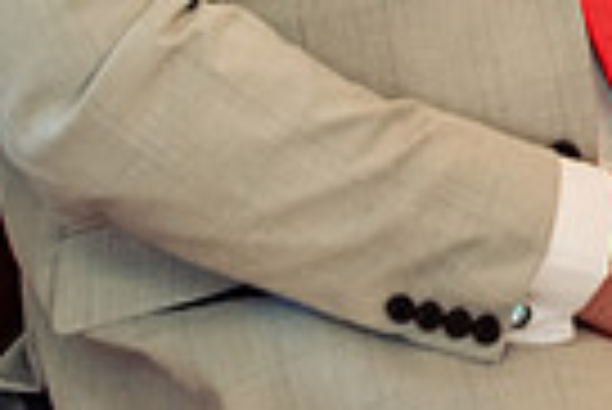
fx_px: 2570
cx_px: 850
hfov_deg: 13.0
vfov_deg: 8.6
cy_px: -426
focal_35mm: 151
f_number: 4.5
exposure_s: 1/160
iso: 2500
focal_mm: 35
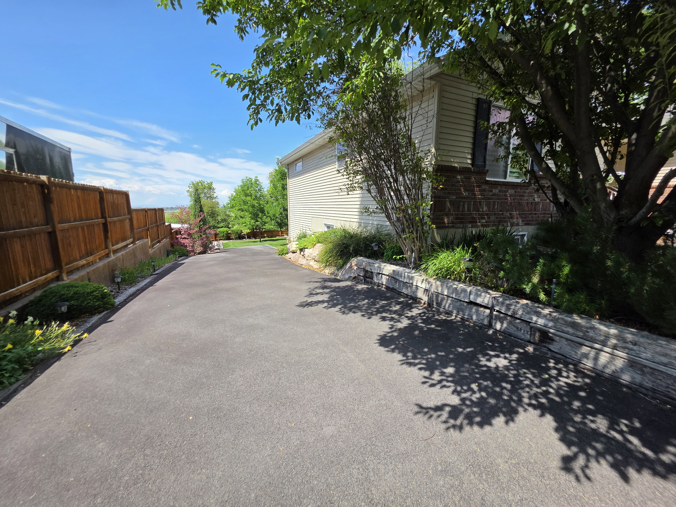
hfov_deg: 106.2
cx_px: 338
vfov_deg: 89.9
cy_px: 254
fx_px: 254
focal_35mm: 13
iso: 40
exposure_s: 1/1081
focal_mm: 2.2
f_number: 1.9
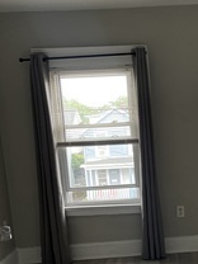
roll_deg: +3.2
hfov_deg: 23.6
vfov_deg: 31.3
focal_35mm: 60
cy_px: 216
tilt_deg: -9.5
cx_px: 186
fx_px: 458
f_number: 1.6
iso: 100
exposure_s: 1/121
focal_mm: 5.1
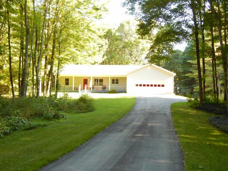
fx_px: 250
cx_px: 114
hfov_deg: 49.0
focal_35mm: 38
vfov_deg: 37.7
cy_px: 86
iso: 800
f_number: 3.4
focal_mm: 6.8
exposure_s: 1/250
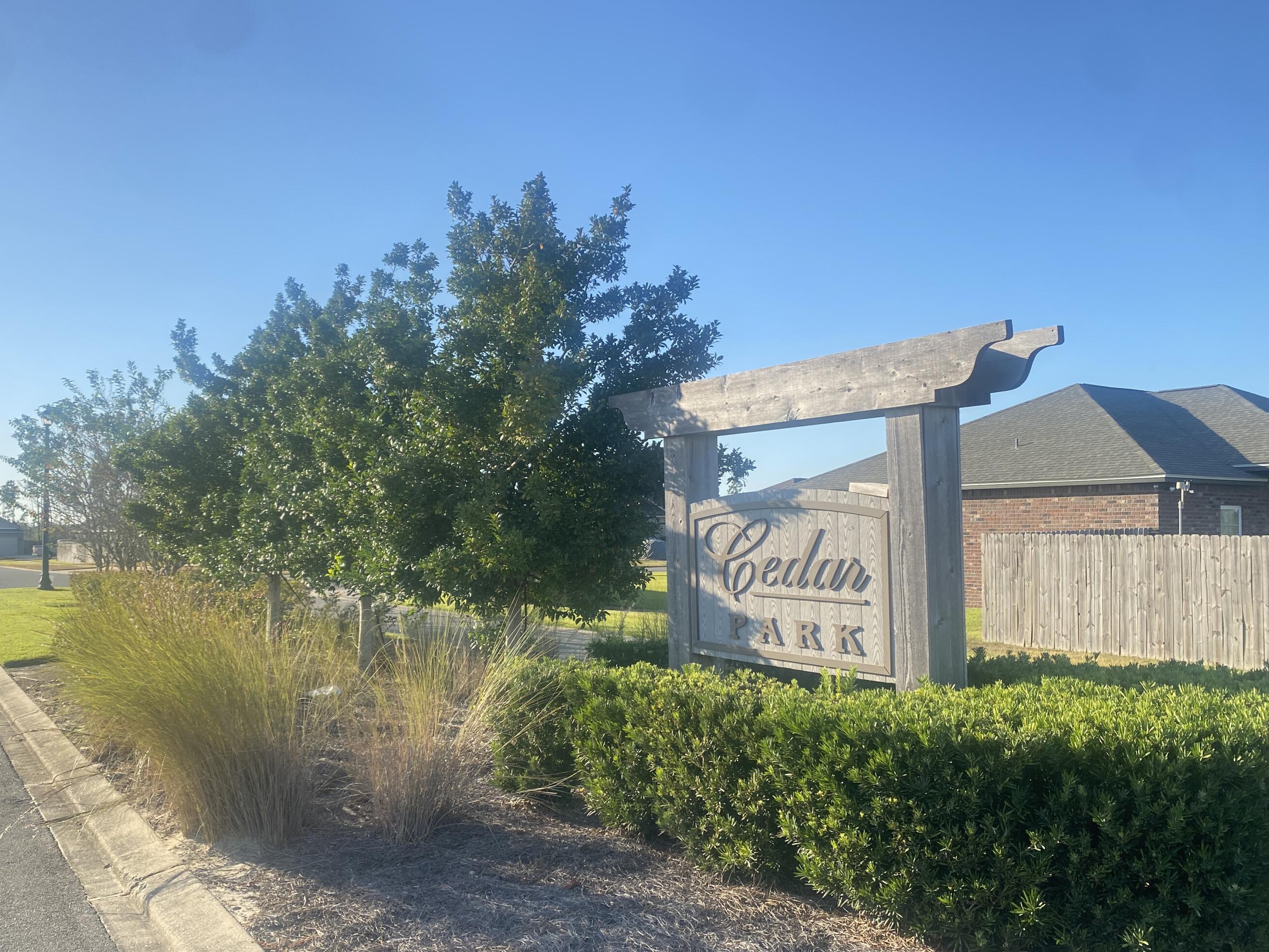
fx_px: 1100
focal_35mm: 30
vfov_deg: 46.7
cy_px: 527
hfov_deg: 59.8
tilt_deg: +1.3
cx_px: 563
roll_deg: -0.4
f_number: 1.8
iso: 32
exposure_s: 1/1429
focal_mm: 4.25
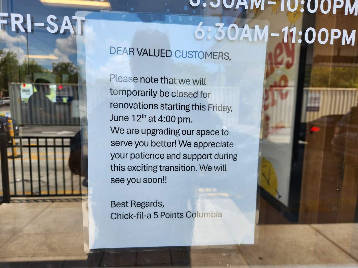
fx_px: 238
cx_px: 179
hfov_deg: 73.9
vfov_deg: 58.9
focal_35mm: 23
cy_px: 134
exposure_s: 1/474
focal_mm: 5.4
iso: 20
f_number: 1.8
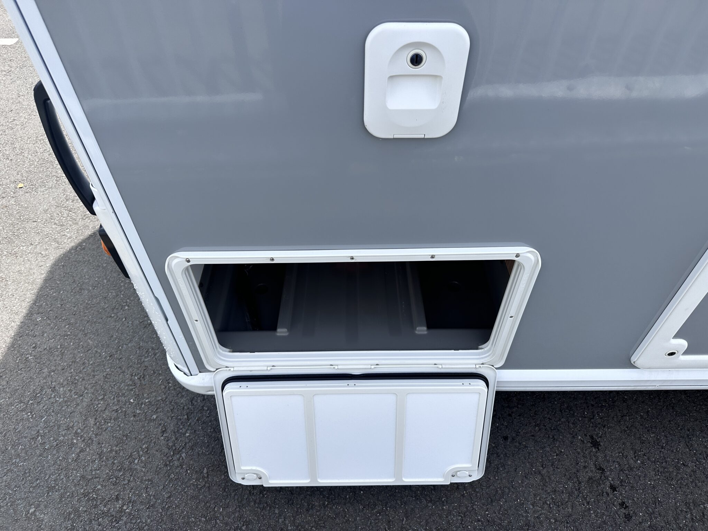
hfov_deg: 71.6
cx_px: 354
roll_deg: +0.8
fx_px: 491
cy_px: 266
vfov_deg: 56.8
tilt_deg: -42.3
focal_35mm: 24
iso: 80
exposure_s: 1/1664
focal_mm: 6.86
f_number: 1.78
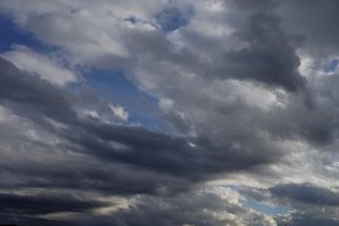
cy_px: 93
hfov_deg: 35.9
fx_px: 490
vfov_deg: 26.0
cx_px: 305
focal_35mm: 52
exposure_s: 1/400
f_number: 7.1
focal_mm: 10.4
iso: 80
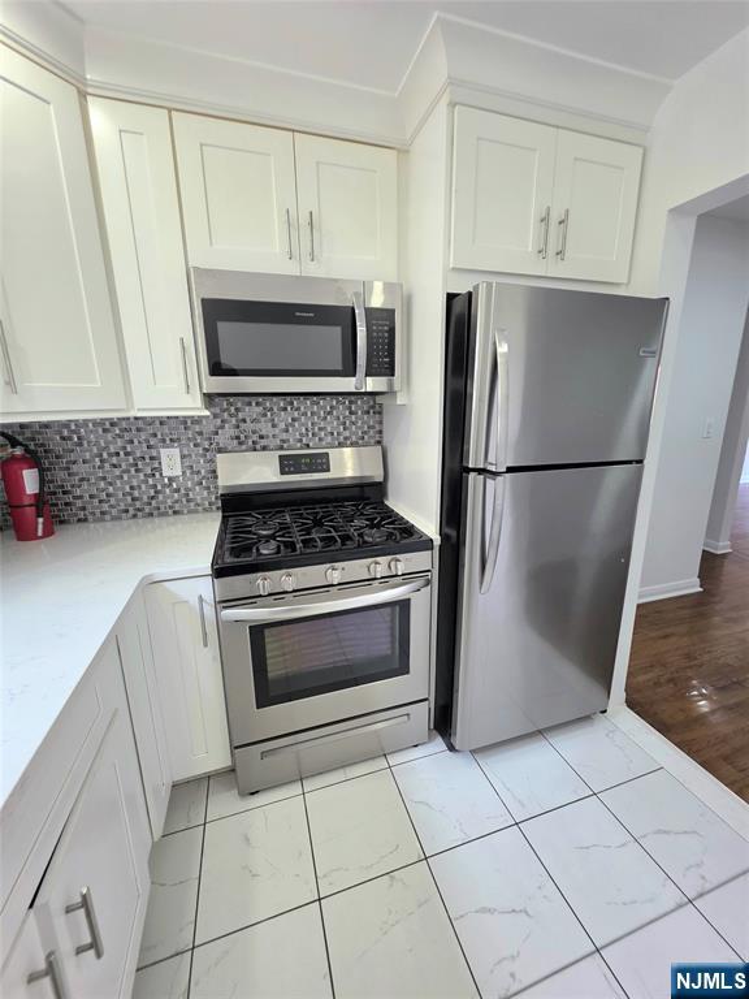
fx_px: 375
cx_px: 374
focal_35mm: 13
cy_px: 500
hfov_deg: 89.9
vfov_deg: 106.2
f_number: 1.9
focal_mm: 2.2
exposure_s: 1/120
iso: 125
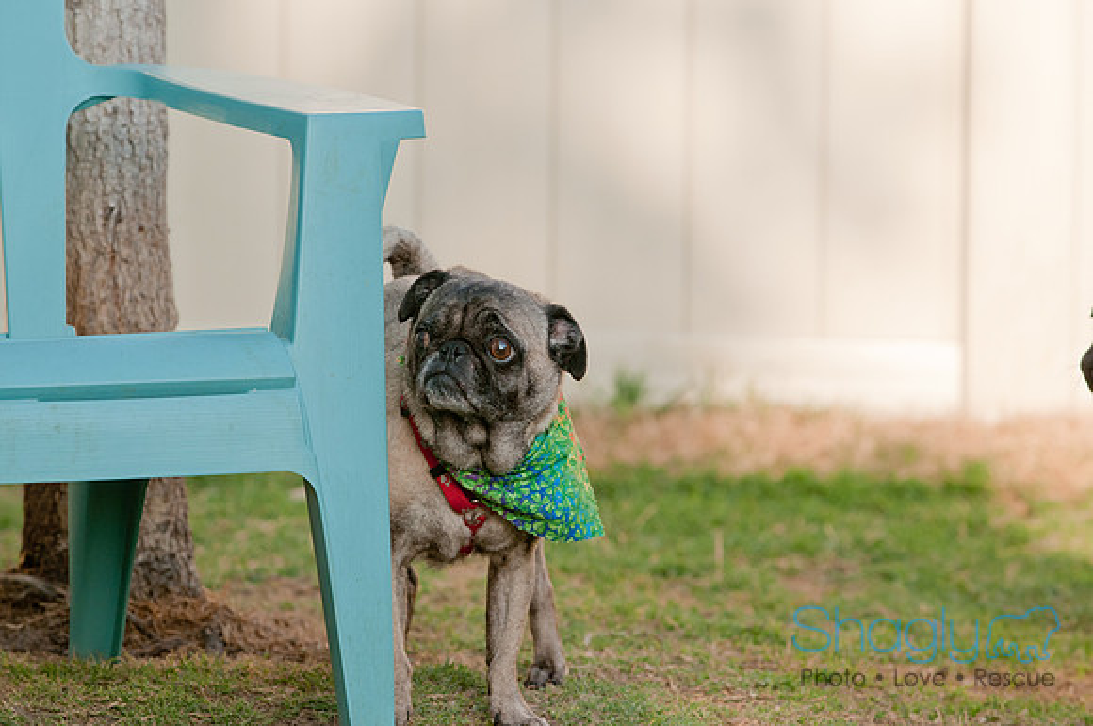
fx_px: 7504
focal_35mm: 248
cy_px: 363
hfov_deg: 8.3
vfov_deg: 5.5
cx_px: 546
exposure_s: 1/500
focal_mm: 165
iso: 250
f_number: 5
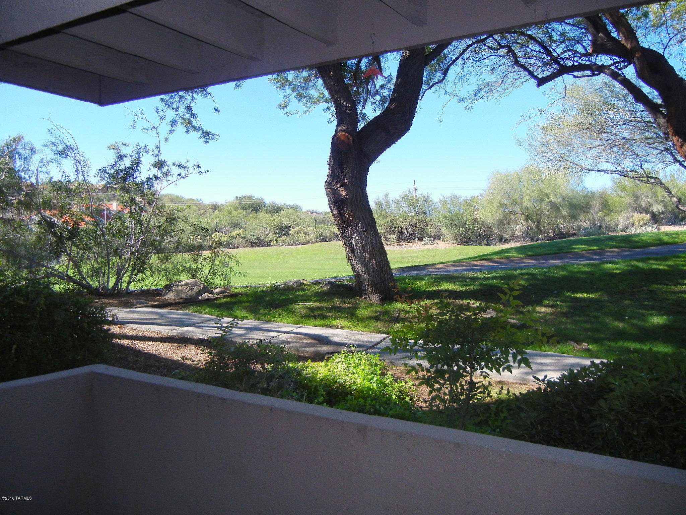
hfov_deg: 60.0
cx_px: 343
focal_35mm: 30
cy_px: 258
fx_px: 595
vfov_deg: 46.8
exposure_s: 1/304
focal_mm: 5.4
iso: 230
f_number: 7
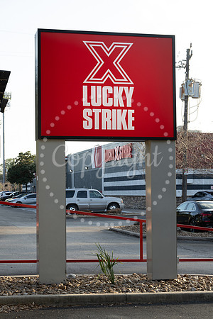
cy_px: 160
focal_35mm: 66
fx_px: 586
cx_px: 106
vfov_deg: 30.5
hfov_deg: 20.6
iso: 320
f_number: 8
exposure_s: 1/160
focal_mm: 66
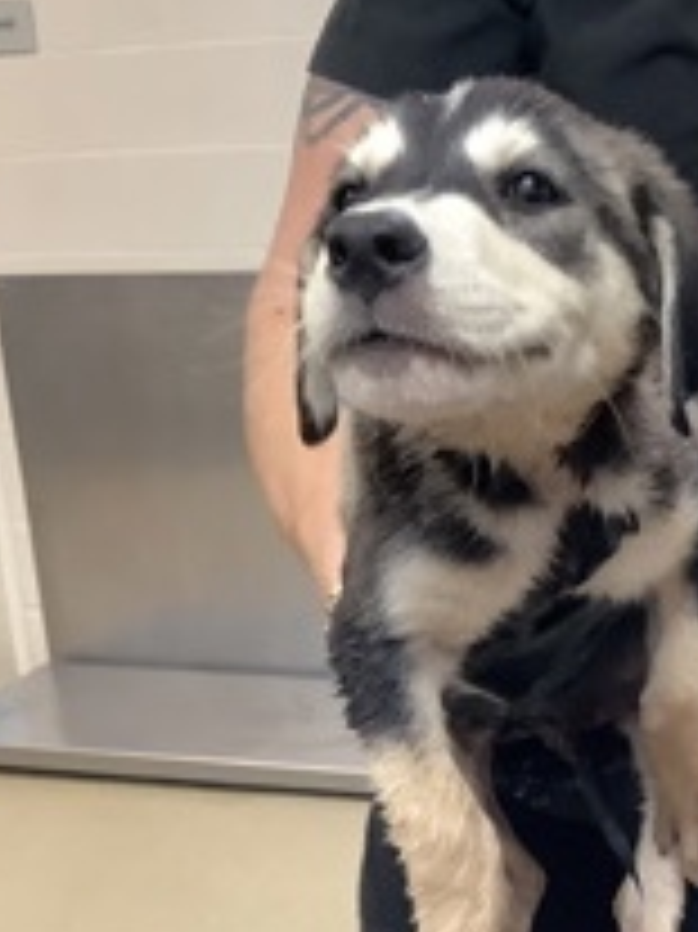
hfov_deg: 22.9
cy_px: 752
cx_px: 574
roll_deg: +3.0
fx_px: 1696
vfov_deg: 30.0
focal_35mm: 63
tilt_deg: -19.7
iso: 250
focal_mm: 3.3
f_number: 2.4
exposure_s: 1/33
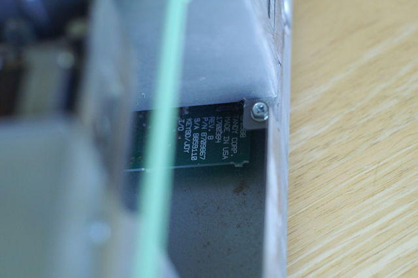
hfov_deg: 27.0
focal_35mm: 75
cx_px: 209
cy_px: 139
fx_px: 870
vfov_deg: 18.2
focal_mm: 50
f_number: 3.2
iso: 800
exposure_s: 1/125
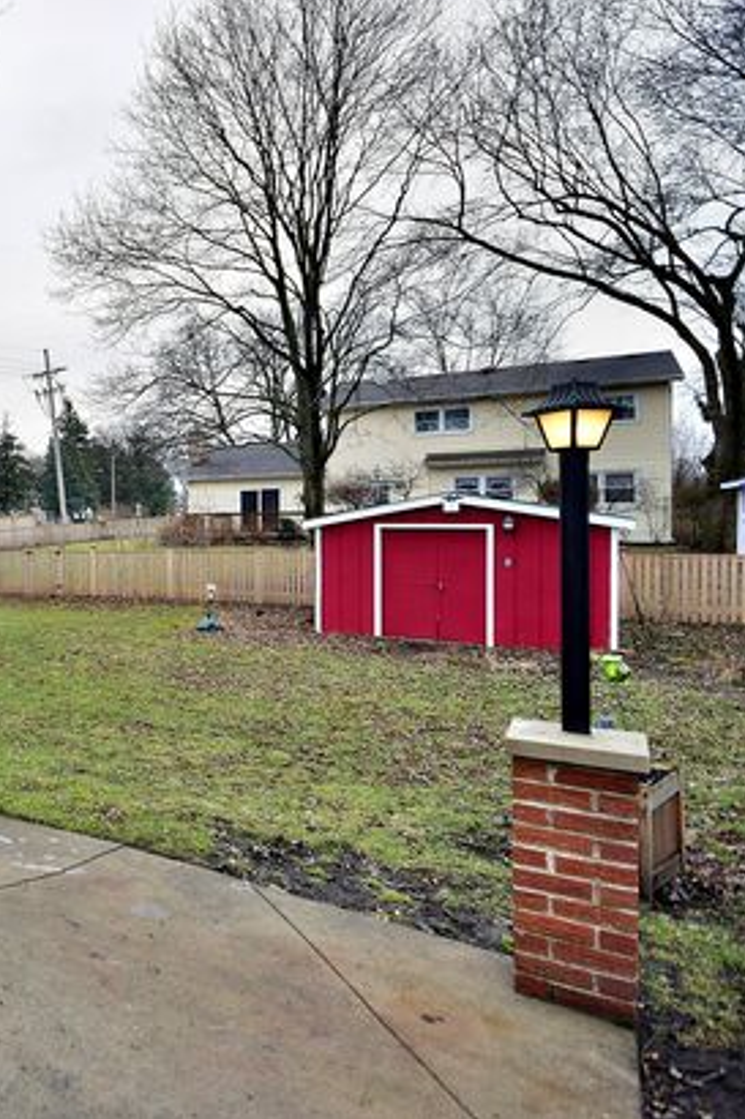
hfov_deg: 39.1
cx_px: -109
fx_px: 801
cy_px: 539
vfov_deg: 69.8
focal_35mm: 26
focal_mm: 11
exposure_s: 1/125
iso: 250
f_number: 5.6
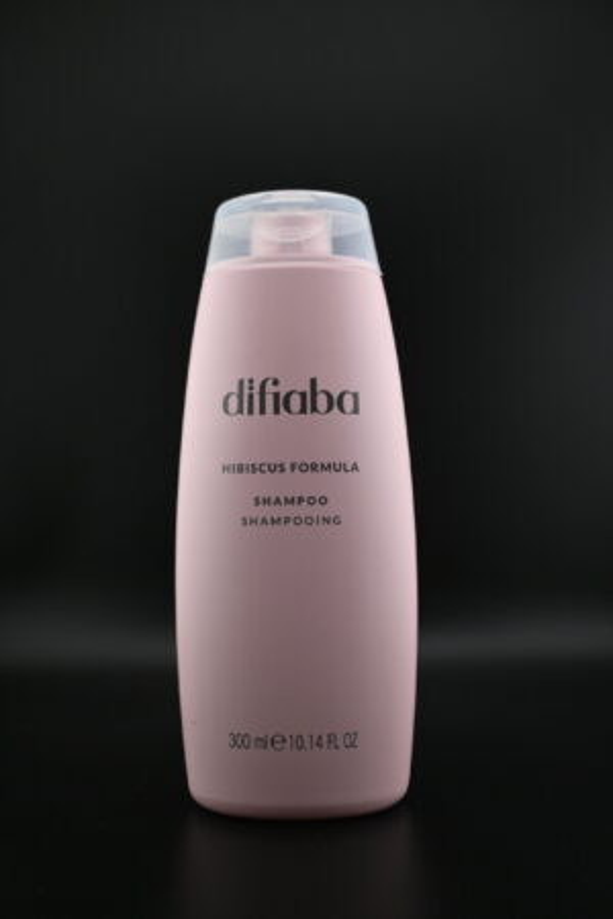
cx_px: 306
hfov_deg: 38.4
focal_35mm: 34
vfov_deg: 55.1
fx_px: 881
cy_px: 460
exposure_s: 1/200
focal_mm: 23
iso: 400
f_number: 4.2
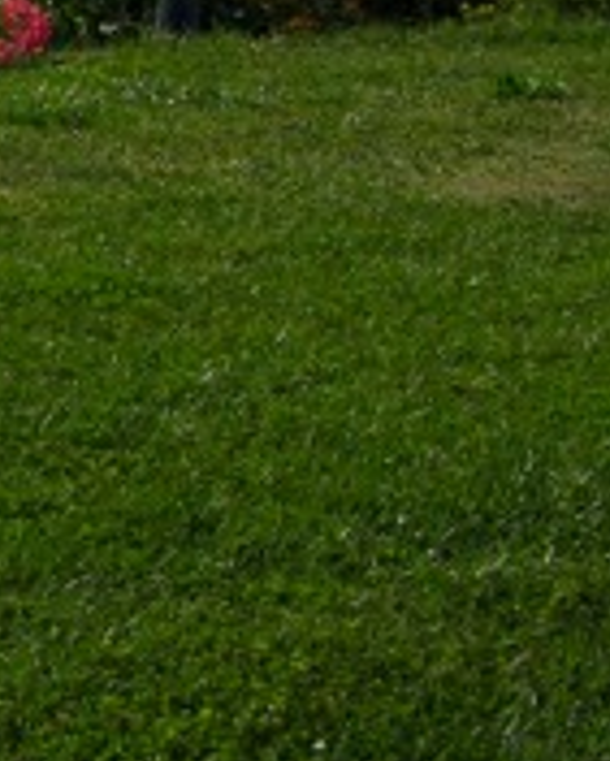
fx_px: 4374
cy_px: -346
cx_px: -1216
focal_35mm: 194
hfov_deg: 7.1
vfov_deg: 9.7
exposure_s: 1/250
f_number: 6.3
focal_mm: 8.9
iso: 50
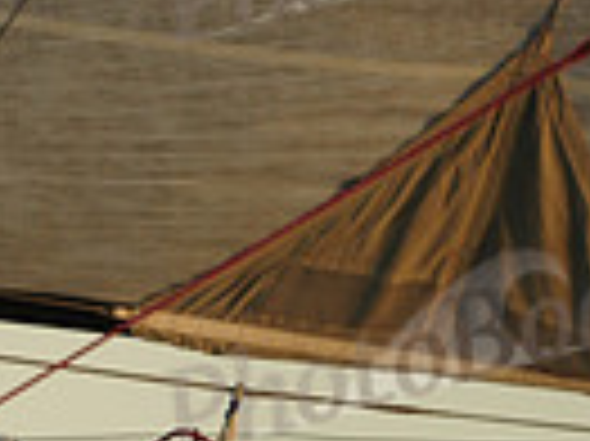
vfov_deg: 0.9
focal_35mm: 1705
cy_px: 639
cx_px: -68
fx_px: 29034
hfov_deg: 1.2
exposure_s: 1/1600
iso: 640
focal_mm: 400
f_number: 4
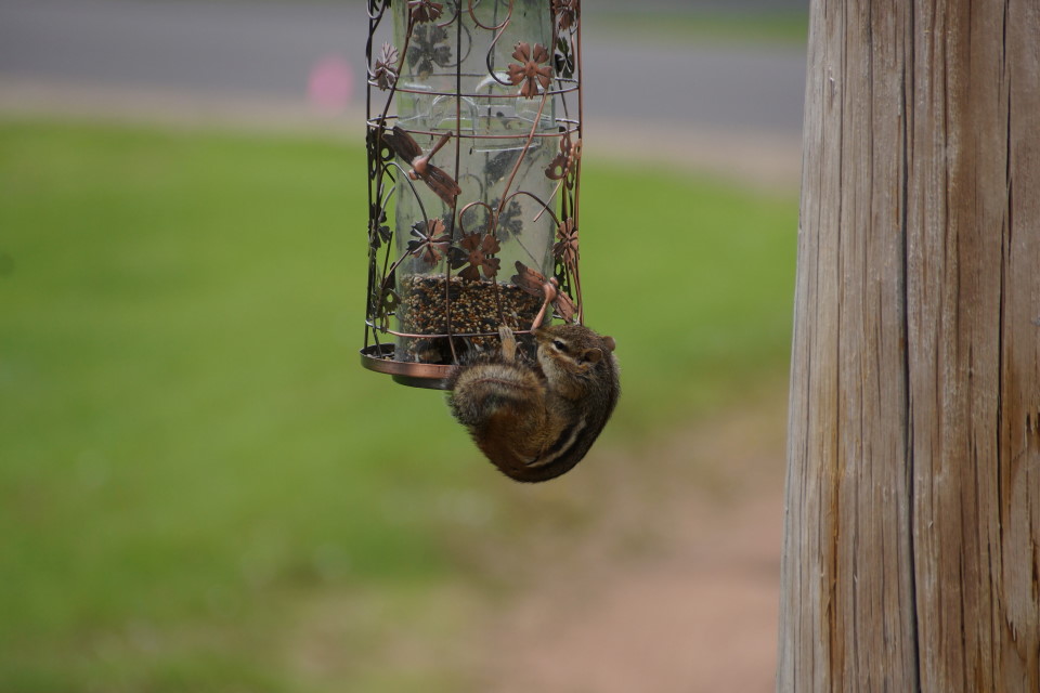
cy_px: 346
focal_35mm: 375
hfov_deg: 5.5
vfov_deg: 3.7
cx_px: 520
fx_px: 10832
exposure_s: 1/400
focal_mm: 250
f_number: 6.3
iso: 250
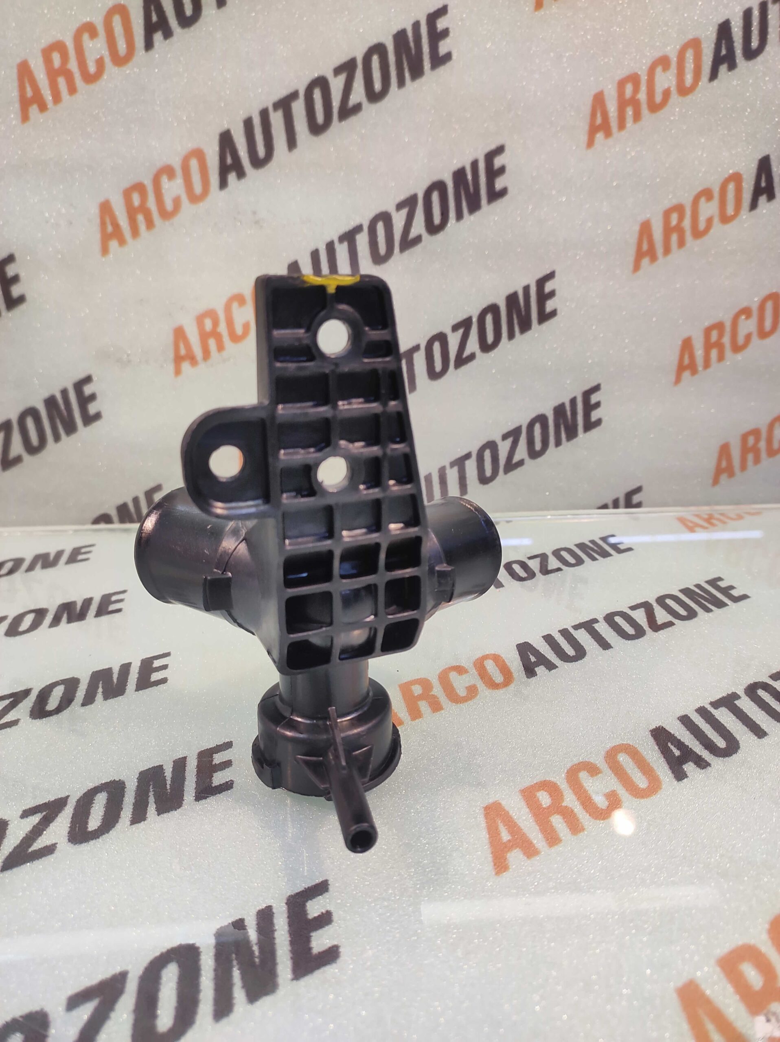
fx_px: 511
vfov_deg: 91.1
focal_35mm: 17
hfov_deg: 74.7
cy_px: 521
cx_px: 390
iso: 194
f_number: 1.79
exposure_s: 1/33
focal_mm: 4.74
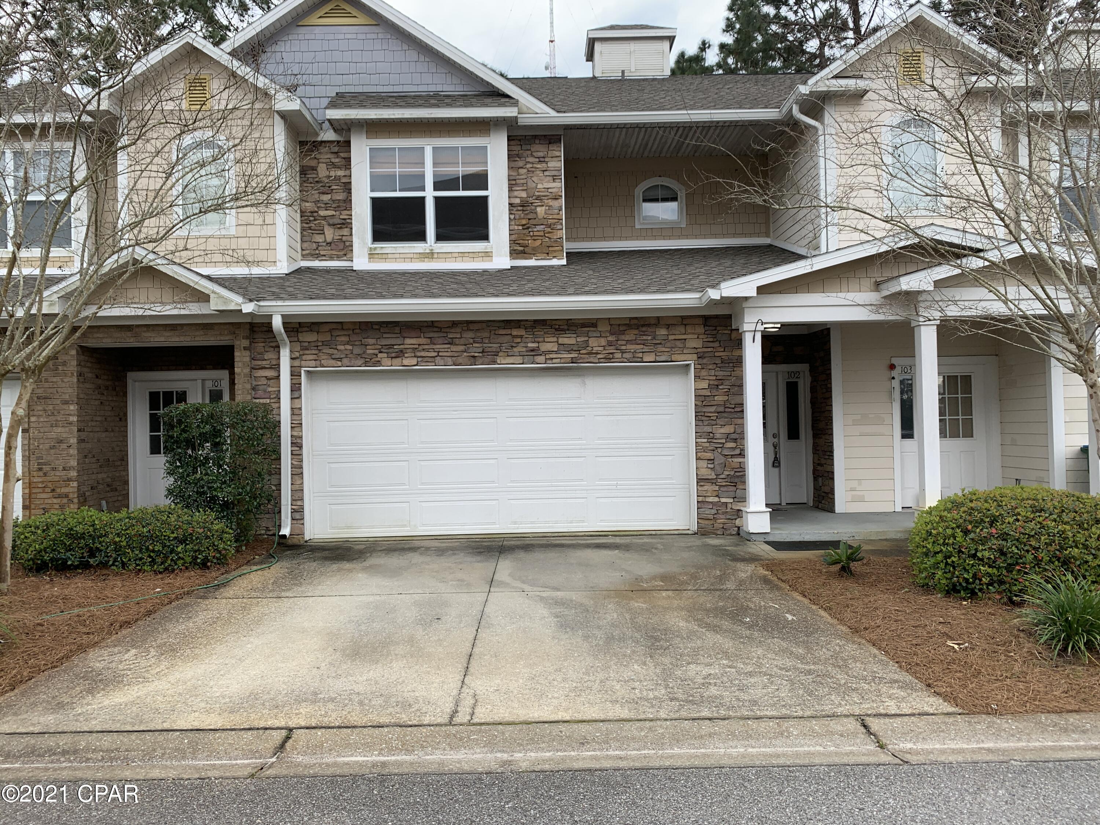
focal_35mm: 26
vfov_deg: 53.1
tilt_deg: +0.4
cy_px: 412
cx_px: 550
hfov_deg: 67.3
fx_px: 826
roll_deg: +0.8
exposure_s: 1/337
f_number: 1.8
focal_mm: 4.25
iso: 25
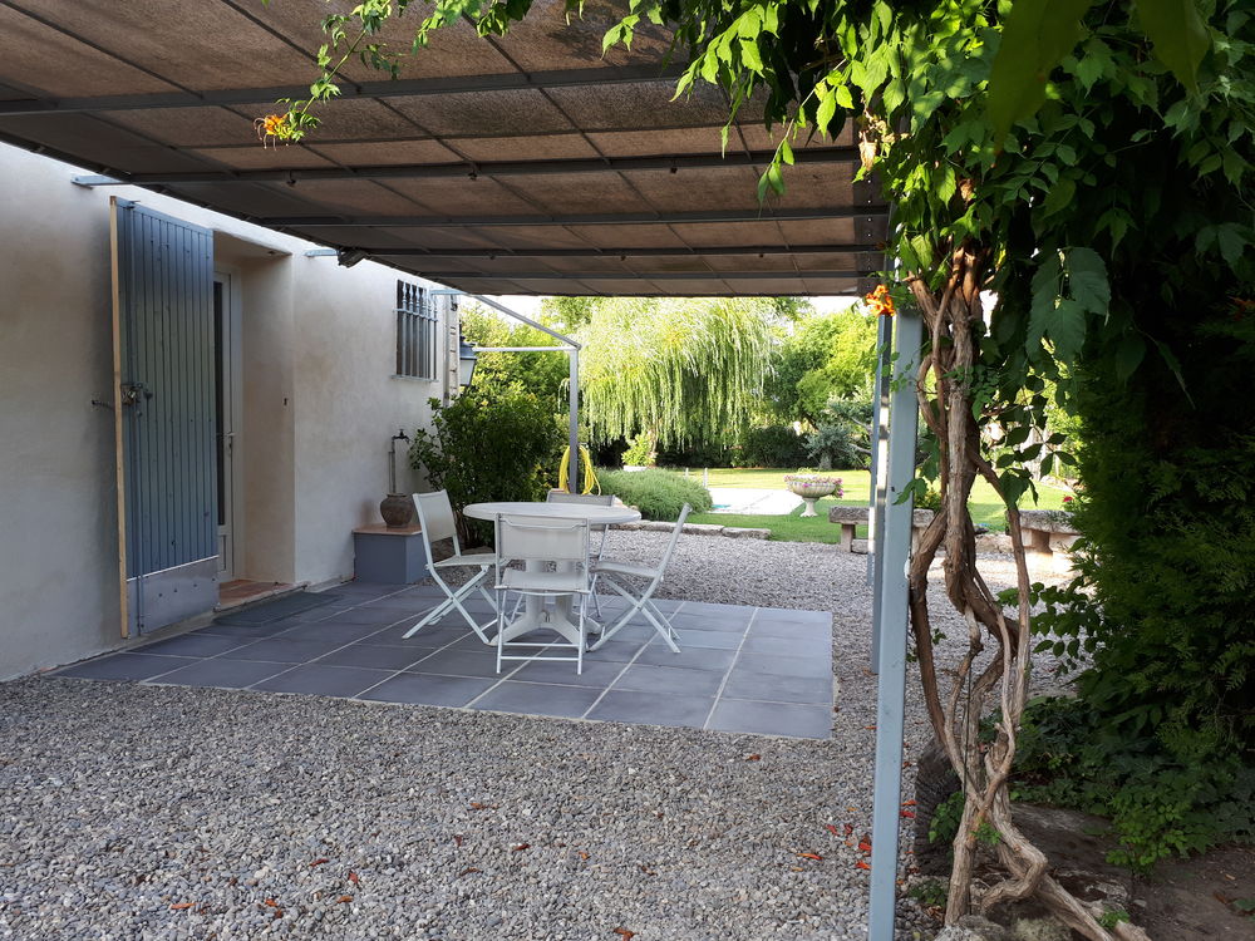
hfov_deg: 65.3
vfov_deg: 51.4
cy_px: 470
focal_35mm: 27
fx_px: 979
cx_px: 628
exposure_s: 1/184
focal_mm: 3.6
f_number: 1.9
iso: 40
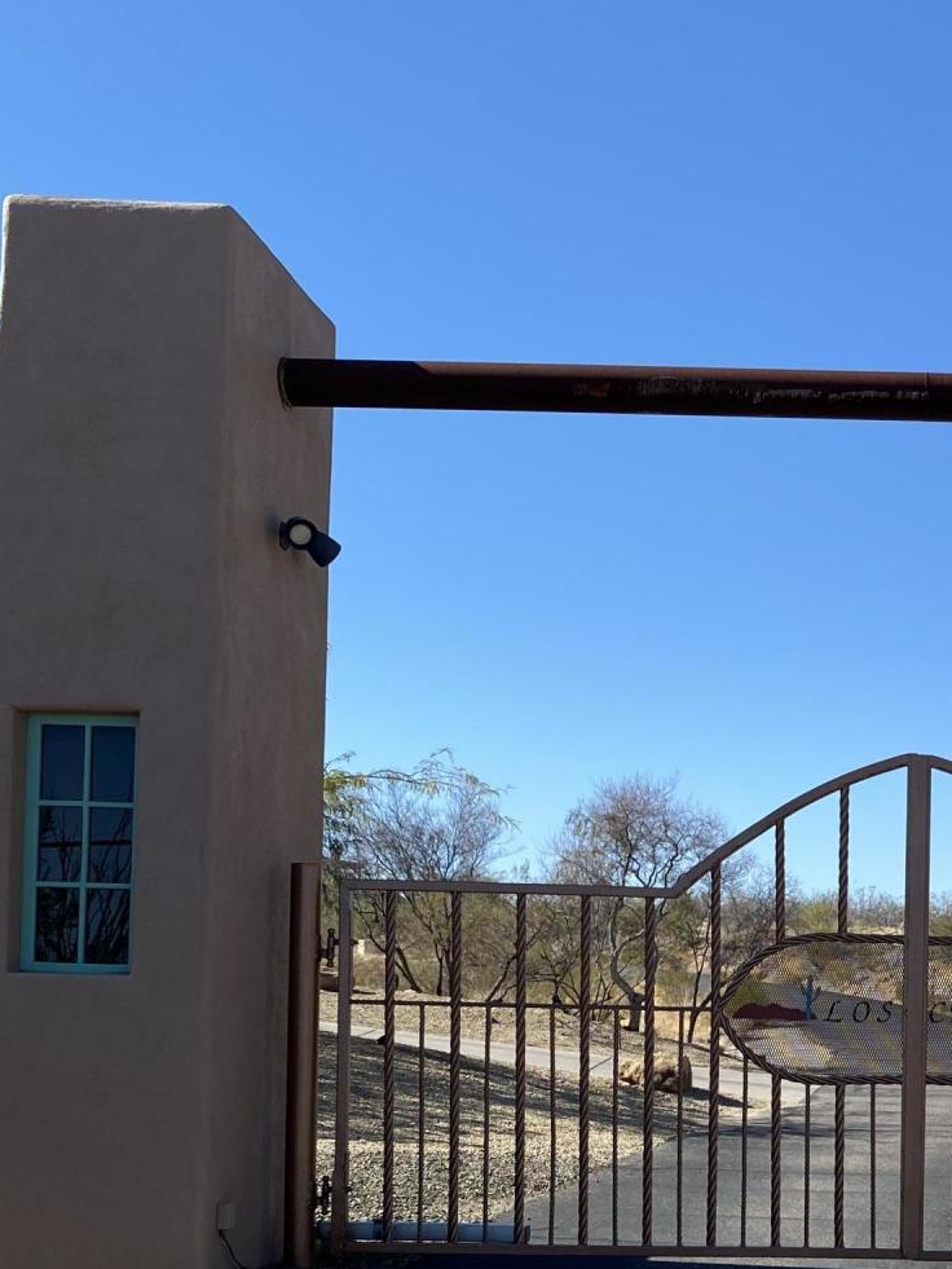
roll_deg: -1.5
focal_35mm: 53
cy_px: 1052
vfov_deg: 34.8
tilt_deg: -0.3
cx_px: 944
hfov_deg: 26.1
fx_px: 1943
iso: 32
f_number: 1.8
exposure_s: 1/2315
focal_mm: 4.25
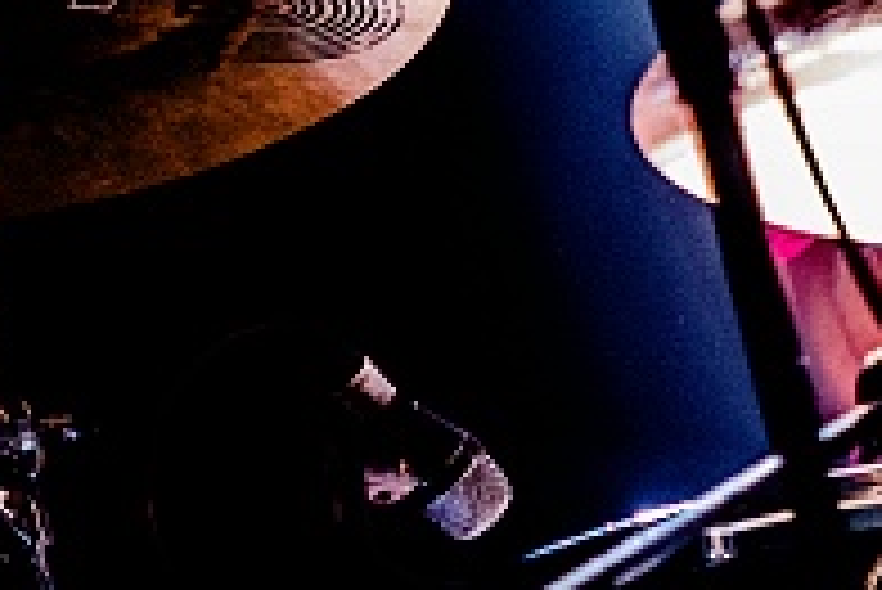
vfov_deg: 2.9
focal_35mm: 477
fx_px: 11695
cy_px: -110
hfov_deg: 4.3
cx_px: 1346
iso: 4000
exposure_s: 1/80
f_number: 2.8
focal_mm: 130
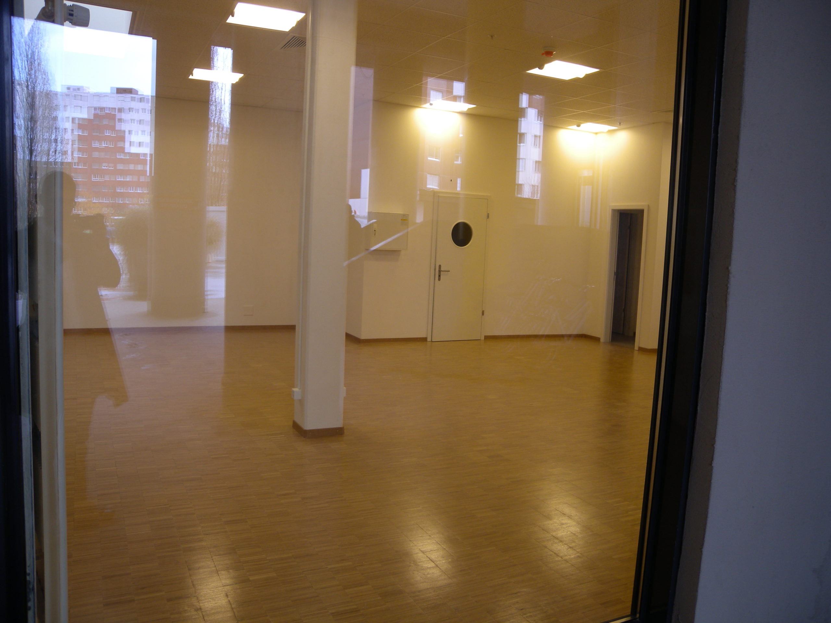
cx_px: 416
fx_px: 672
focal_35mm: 28
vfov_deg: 49.7
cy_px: 312
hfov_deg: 63.4
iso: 68
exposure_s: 1/59.7
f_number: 2.7
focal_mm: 6
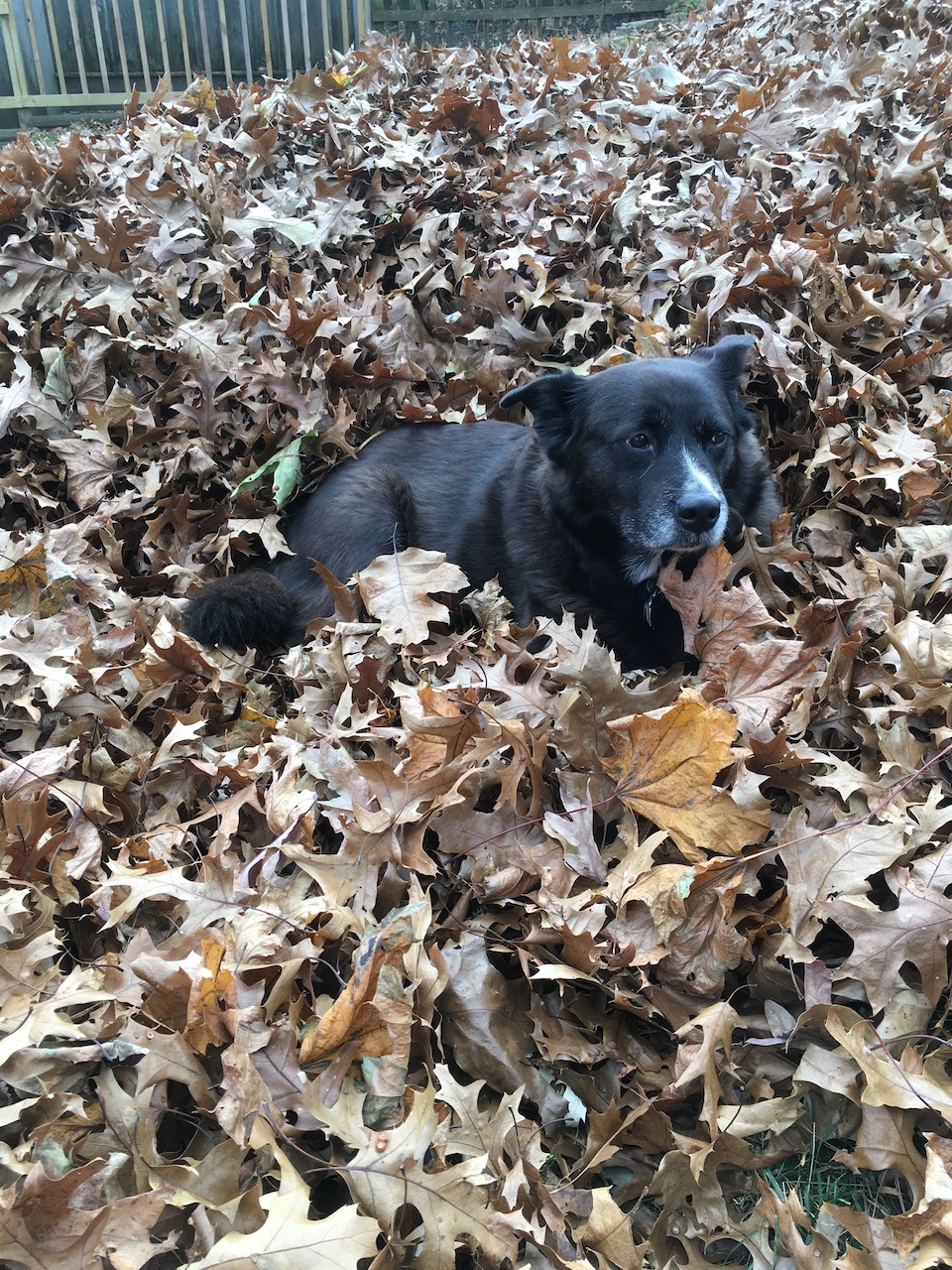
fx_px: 1063
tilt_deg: -31.2
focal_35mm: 29
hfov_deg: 48.2
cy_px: 635
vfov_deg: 61.7
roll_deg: +0.6
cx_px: 476
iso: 40
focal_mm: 4.15
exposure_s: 1/120
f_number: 2.2
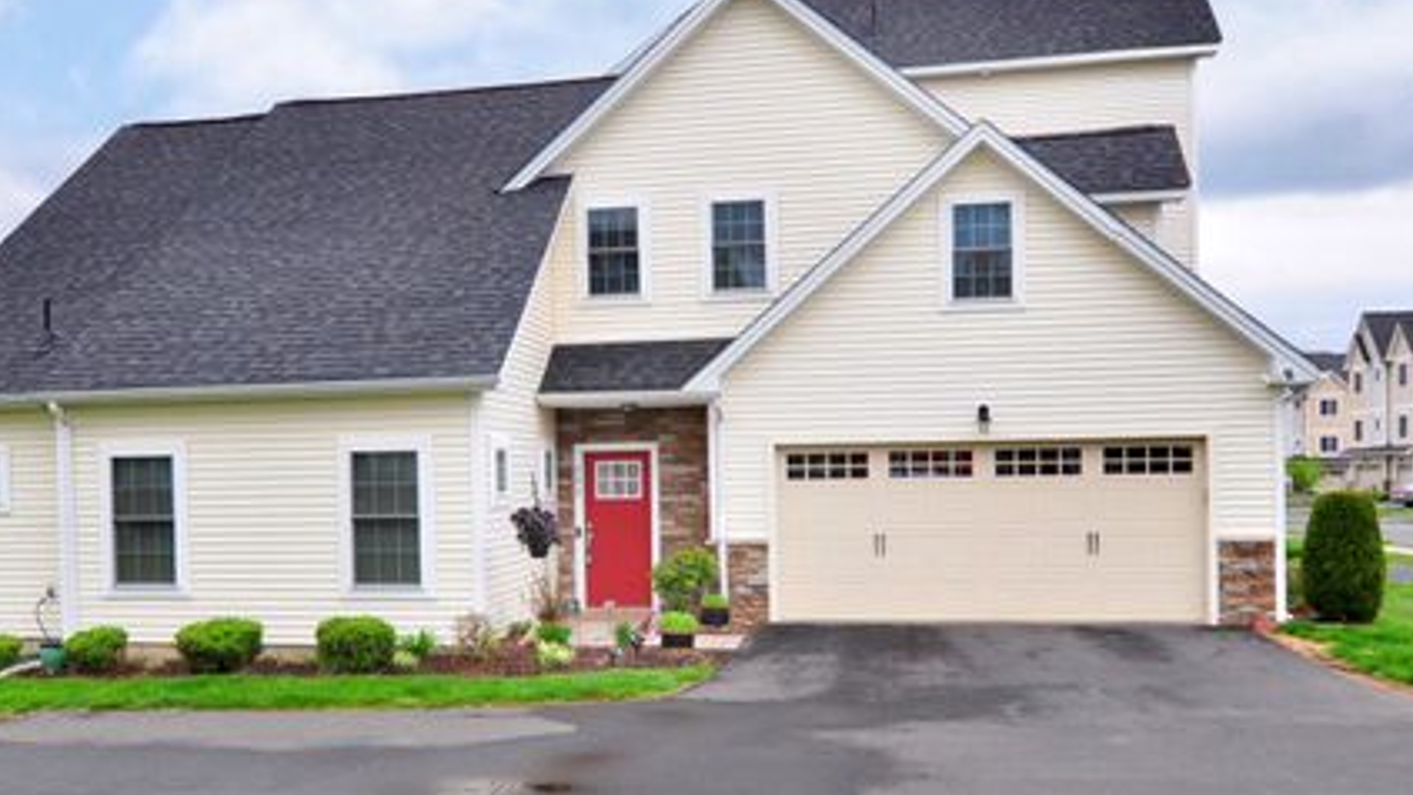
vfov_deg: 44.4
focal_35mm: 26
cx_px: 605
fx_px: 974
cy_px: 401
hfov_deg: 71.5
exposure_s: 1/400
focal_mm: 14
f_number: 8
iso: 640
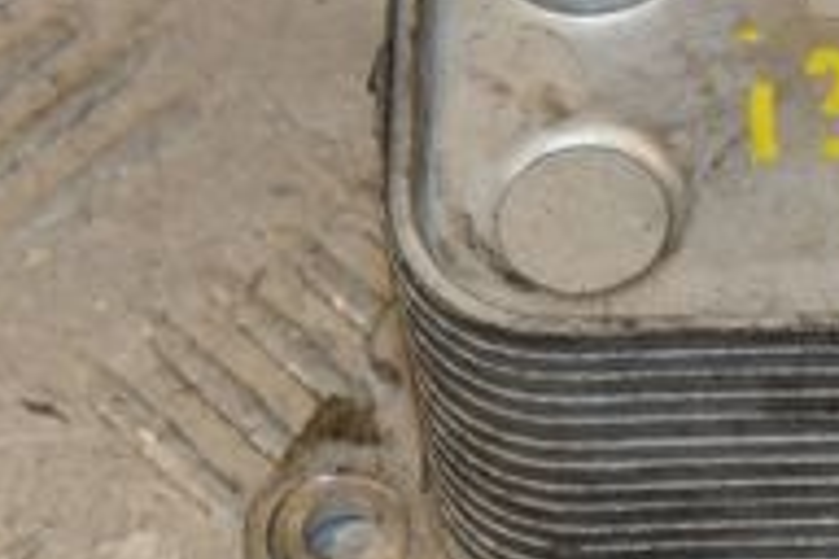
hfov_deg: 7.1
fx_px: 6758
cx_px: 966
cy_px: 271
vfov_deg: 4.7
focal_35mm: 290
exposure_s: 1/200
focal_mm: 58
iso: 800
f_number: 7.1
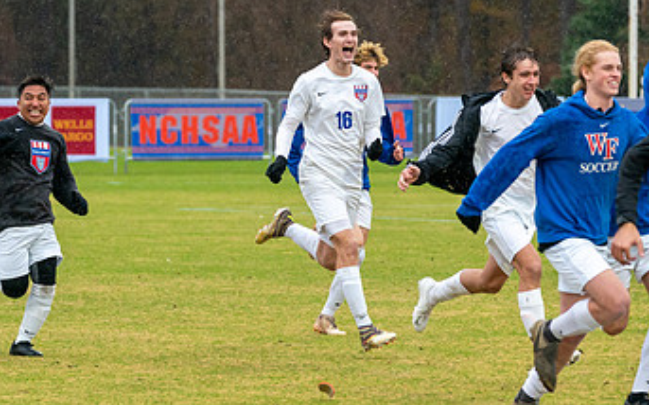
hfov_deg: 6.0
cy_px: 185
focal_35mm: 348
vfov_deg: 3.8
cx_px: 350
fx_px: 6152
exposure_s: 1/1000
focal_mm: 200
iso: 3200
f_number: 5.6
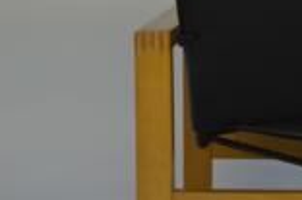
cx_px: 348
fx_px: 1255
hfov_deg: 13.4
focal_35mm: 150
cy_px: -24
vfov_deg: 9.0
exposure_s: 1/30
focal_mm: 26
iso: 450
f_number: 4
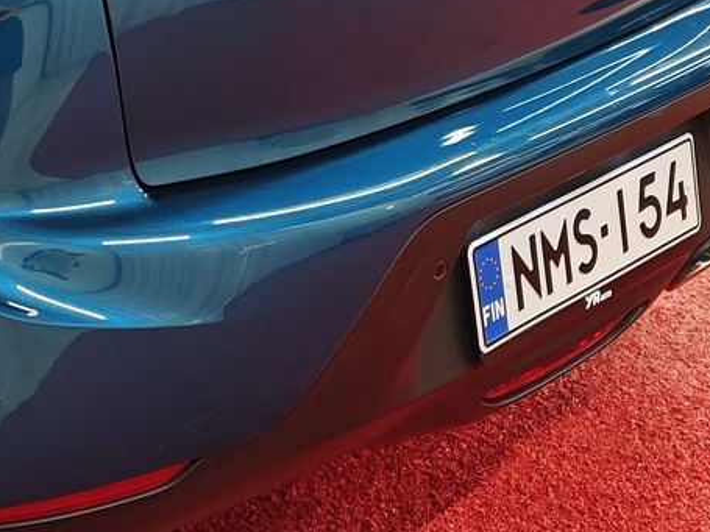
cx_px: -103
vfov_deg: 15.3
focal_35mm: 95
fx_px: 1948
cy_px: 27
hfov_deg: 19.6
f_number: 1.8
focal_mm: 5.59
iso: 80
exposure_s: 1/50
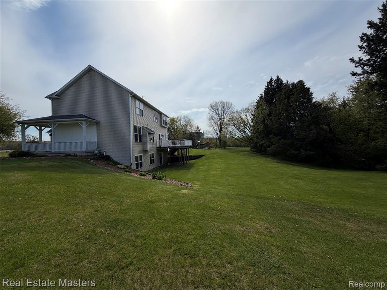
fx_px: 157
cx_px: 194
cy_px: 145
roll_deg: +2.1
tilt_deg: +1.4
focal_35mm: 14
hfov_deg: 102.1
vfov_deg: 85.7
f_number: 2.2
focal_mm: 2.22
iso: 20
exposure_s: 1/1572
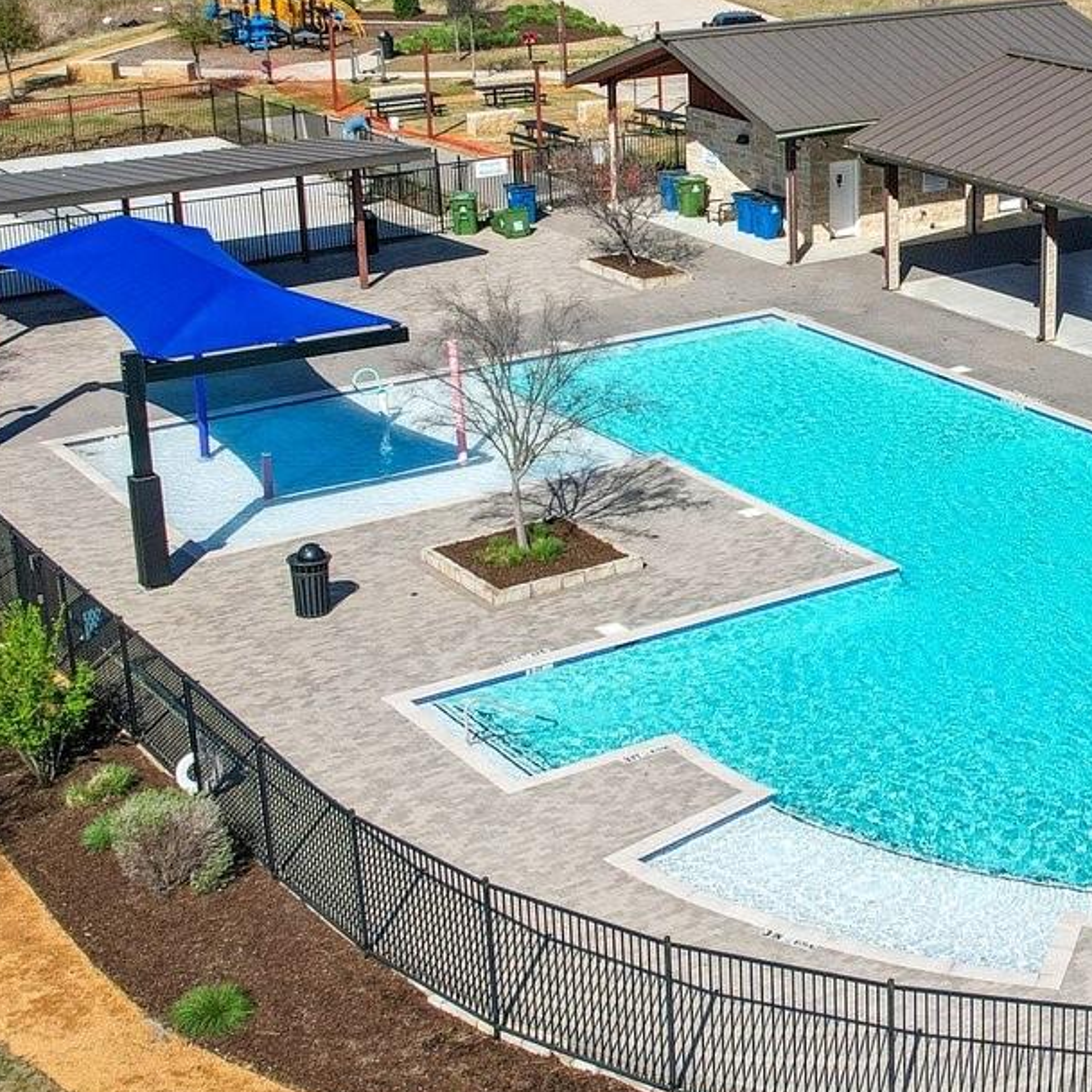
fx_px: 2248
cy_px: 412
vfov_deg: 27.2
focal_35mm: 63
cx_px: 1026
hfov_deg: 26.2
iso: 100
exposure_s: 1/2500
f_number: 2.8
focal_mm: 8.4
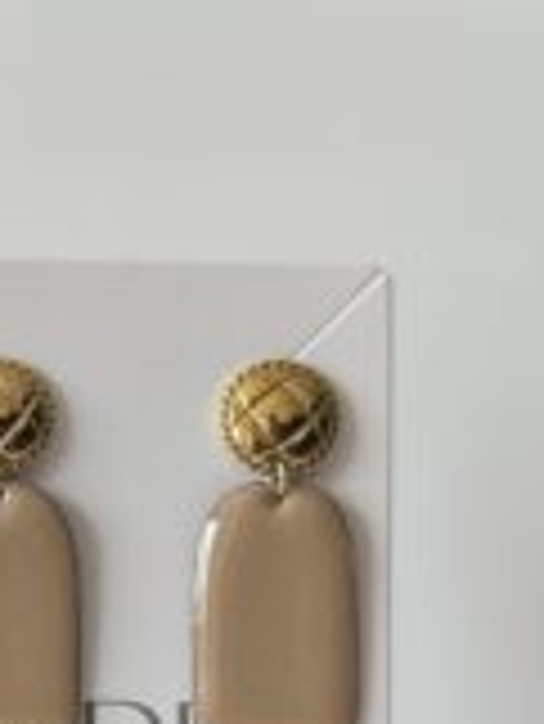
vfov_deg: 29.2
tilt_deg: -1.0
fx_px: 1297
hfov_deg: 23.4
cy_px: 720
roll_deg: -0.1
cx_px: 130
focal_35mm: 62
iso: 32
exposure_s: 1/550
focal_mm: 5.1
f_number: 1.6
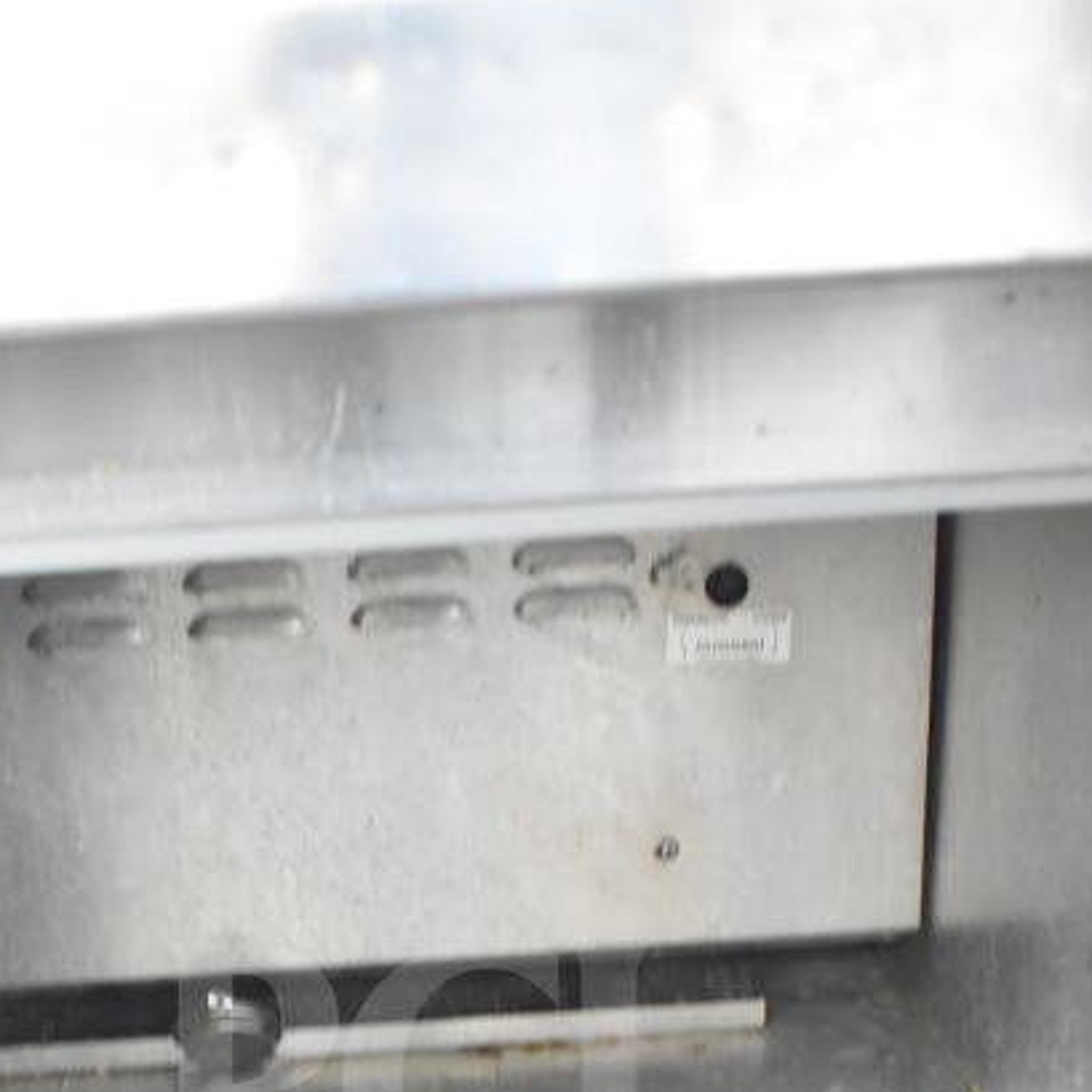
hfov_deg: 29.9
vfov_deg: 27.8
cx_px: 406
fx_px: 2034
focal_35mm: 57
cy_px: 1153
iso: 3200
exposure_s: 1/30
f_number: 3.5
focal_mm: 20
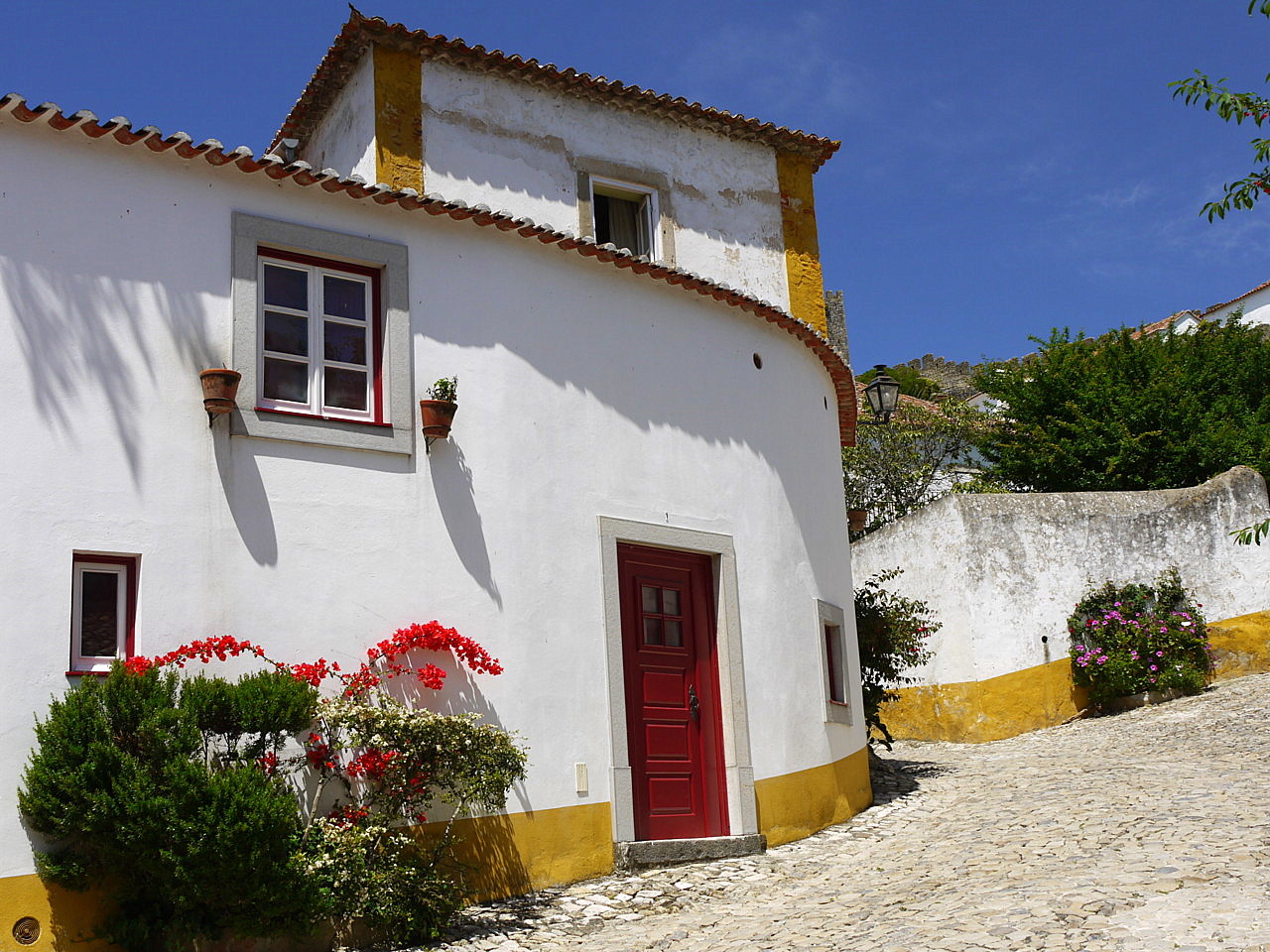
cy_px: 476
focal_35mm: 42
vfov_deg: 34.3
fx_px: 1541
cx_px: 635
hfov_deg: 44.8
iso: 100
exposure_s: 1/200
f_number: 8
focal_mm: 21
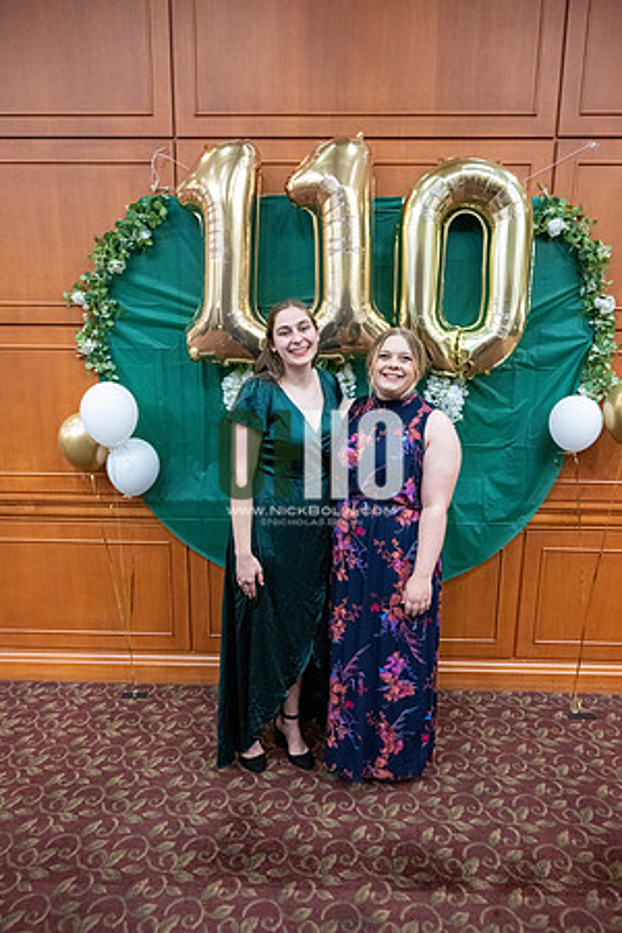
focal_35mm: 24
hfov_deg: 53.1
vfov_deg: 73.7
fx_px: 622
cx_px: 311
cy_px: 466
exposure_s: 1/125
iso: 6400
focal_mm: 24
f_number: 4
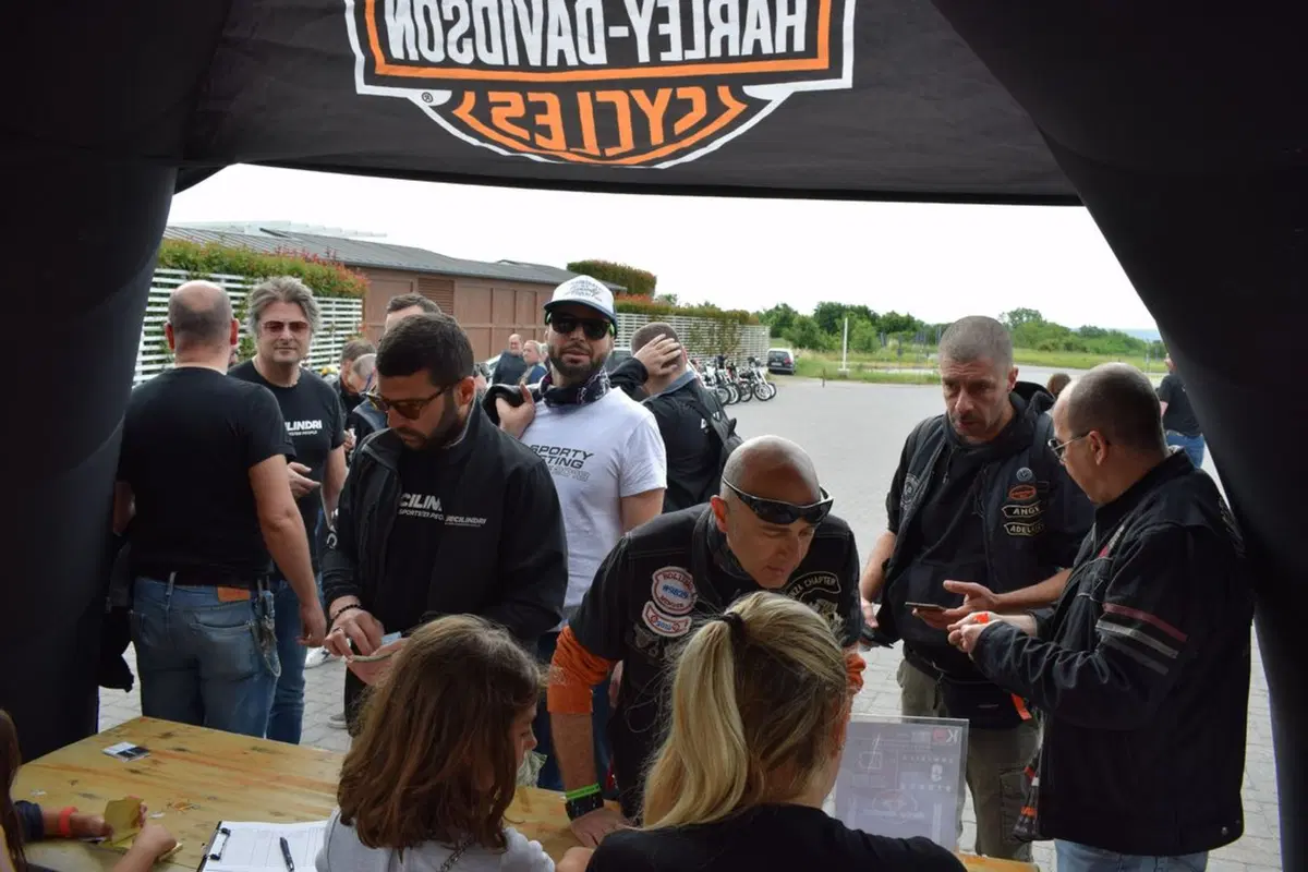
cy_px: 436
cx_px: 654
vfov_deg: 43.6
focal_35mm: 30
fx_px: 1090
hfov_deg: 61.9
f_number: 8
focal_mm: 20
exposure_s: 1/250
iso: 200
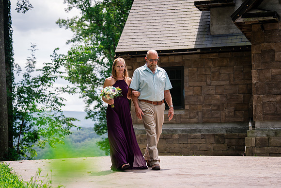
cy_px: 102
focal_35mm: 76
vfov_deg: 17.9
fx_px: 595
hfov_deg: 26.6
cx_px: 148
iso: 160
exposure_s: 1/1000
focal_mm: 70
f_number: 2.8
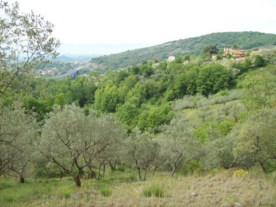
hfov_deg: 51.4
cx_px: 138
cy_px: 104
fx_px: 287
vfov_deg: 39.7
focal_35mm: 36
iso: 80
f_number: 2.7
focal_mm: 6
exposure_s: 1/511
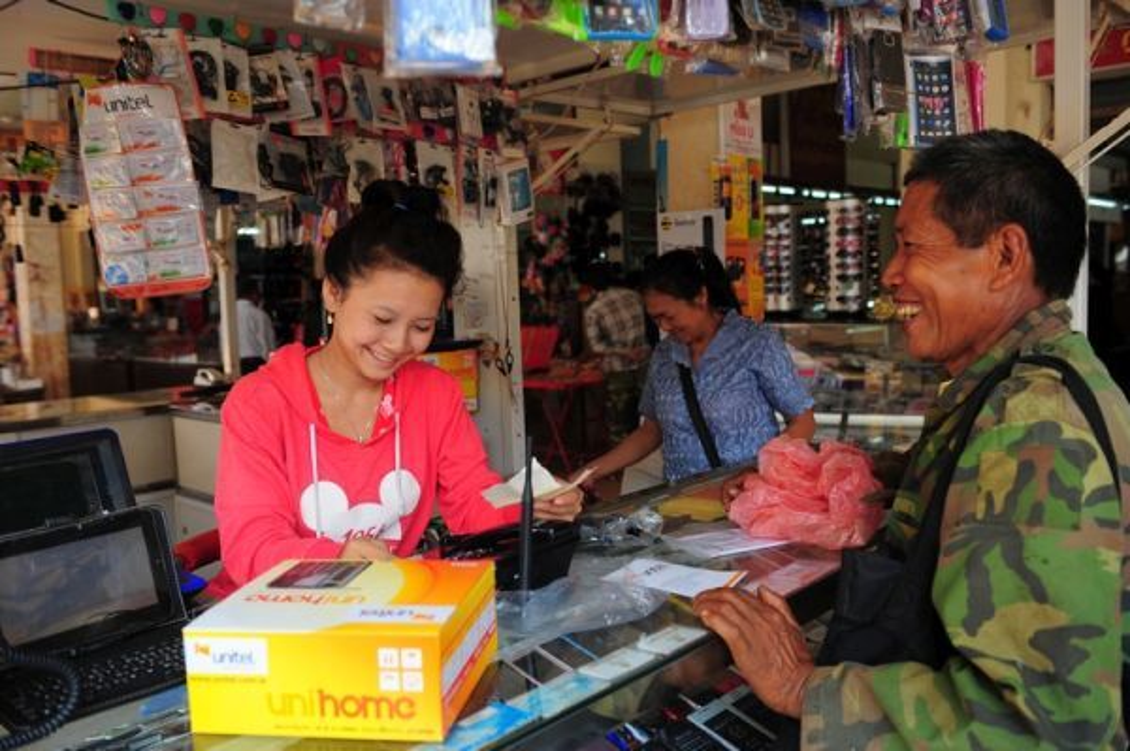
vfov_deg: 41.0
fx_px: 1004
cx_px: 565
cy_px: 376
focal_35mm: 32
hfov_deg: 58.8
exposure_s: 1/320
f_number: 4.5
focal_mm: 32
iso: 400
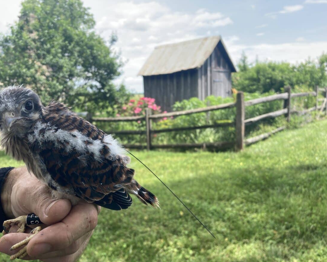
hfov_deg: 58.7
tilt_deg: -7.2
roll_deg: +0.5
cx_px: 158
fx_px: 290
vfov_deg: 48.5
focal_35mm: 30
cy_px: 134
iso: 20
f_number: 1.8
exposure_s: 1/365
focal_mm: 3.99
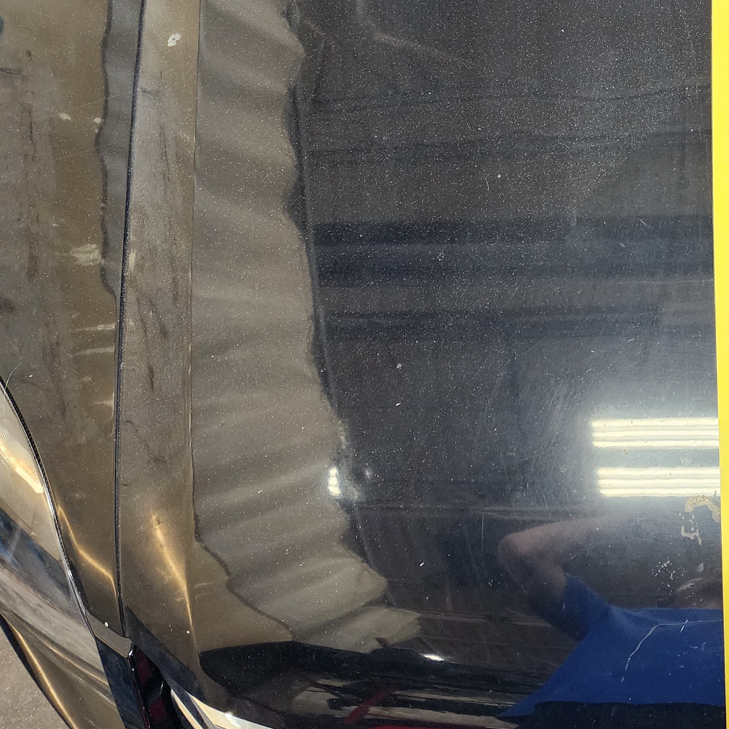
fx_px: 1072
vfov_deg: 36.6
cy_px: 180
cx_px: 666
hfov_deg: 35.2
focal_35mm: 45
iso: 320
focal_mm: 6.4
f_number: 1.8
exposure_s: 1/120
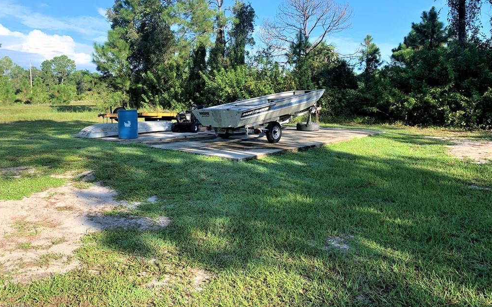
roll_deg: +0.4
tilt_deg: -5.1
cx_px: 245
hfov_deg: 66.5
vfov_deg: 44.3
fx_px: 375
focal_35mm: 28
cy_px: 124
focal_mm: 4.25
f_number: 1.8
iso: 25
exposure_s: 1/972
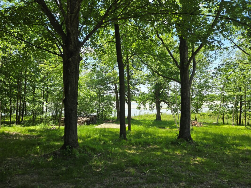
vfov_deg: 58.9
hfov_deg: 73.9
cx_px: 126
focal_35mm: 23
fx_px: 167
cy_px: 94
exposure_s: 1/657
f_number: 1.8
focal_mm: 5.4
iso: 25
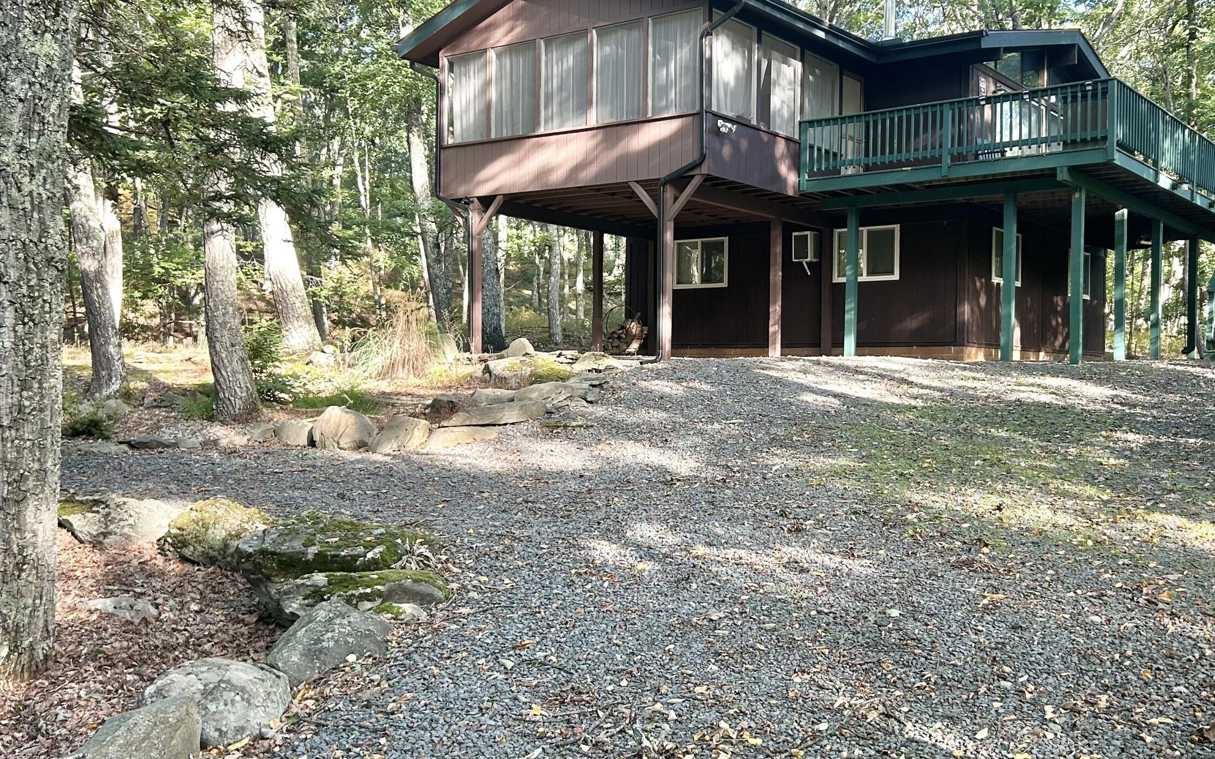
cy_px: 373
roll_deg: -0.4
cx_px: 735
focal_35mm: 37
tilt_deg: -0.7
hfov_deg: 52.4
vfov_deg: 34.4
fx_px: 1225
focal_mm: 5.7
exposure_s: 1/121
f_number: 1.5
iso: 100
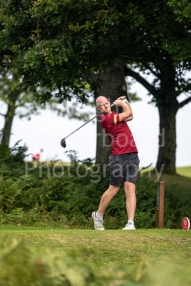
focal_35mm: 300
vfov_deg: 6.9
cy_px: 143
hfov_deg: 4.6
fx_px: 2387
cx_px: 96
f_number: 5
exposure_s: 1/640
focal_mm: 300
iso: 160
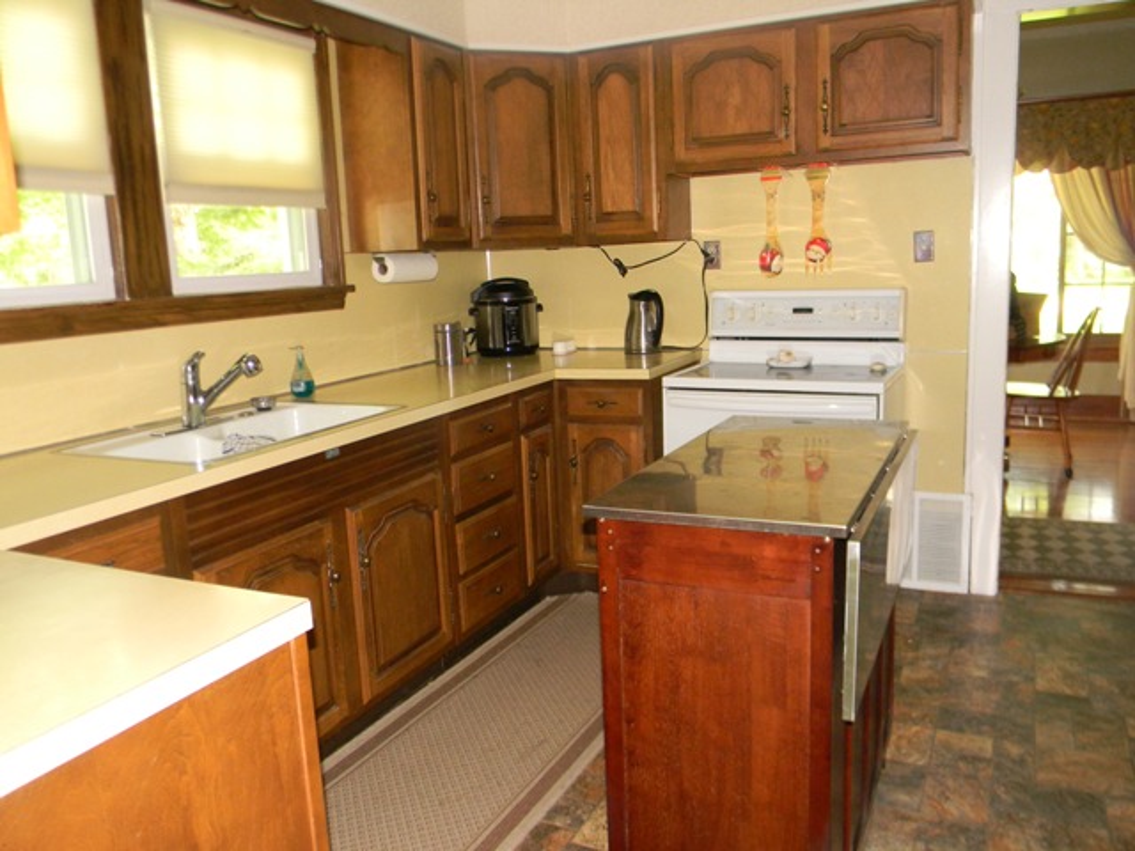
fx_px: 918
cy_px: 426
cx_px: 568
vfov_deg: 49.7
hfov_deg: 63.4
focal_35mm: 28
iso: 294
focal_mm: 5.1
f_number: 3.5
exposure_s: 1/26
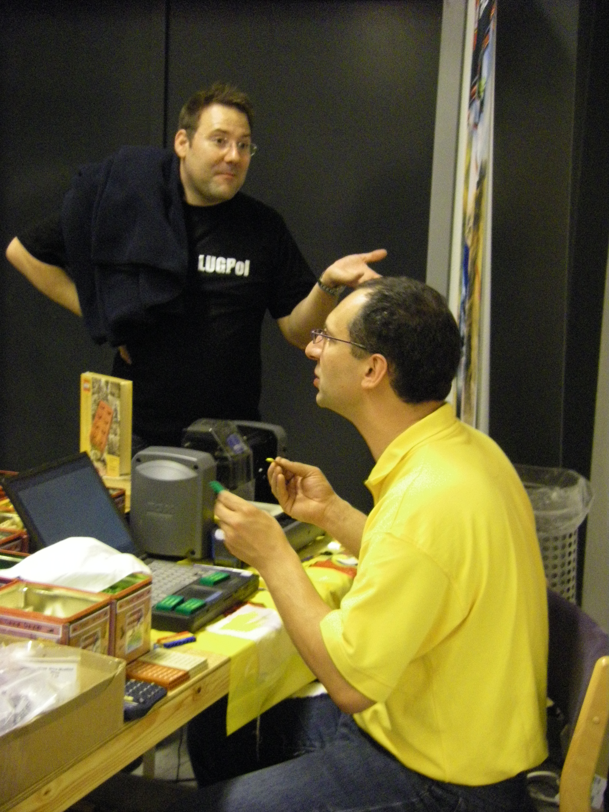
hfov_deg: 23.7
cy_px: 406
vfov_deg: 31.2
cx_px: 304
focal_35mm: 62
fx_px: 1454
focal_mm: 10.3
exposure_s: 1/25
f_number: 3.8
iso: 800
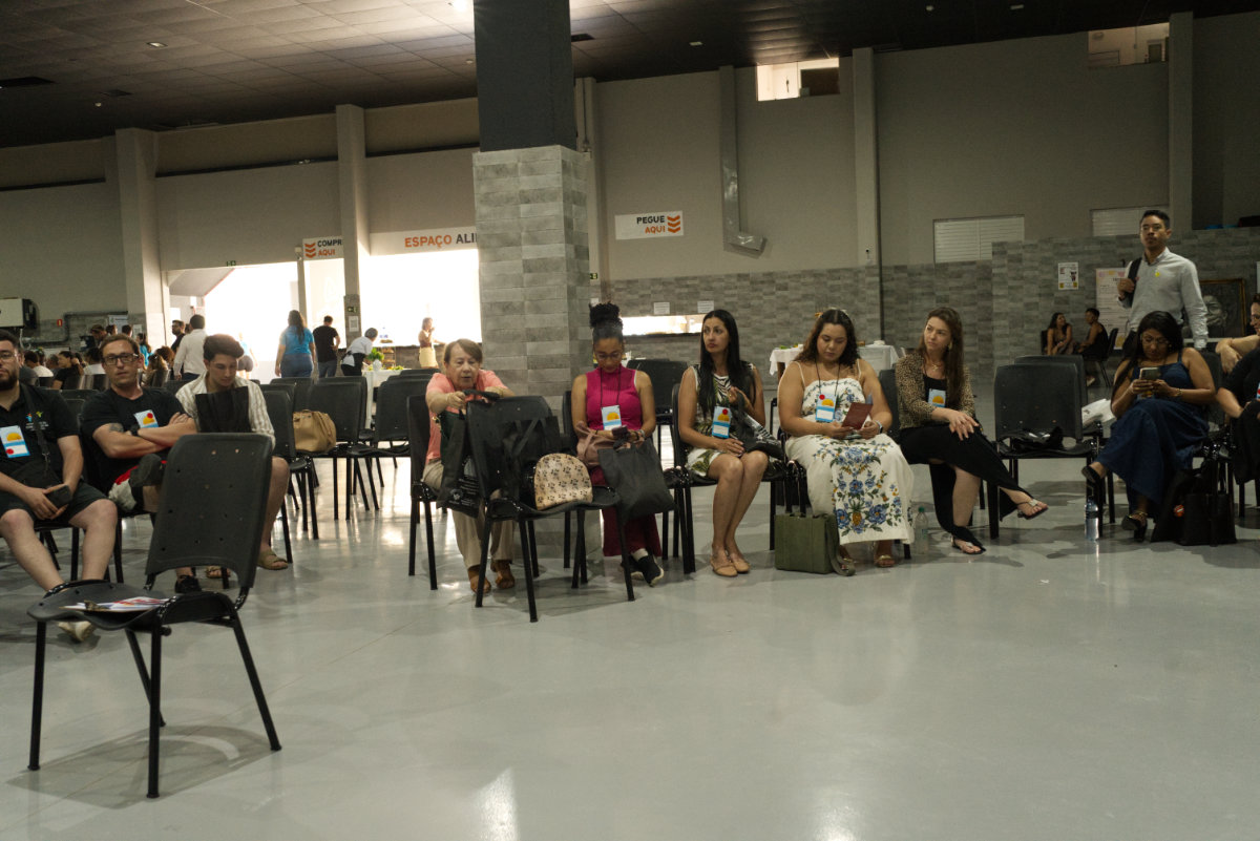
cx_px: 630
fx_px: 1225
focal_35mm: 35
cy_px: 420
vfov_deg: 37.9
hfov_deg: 54.4
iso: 8000
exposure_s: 1/80
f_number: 5.6
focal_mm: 35
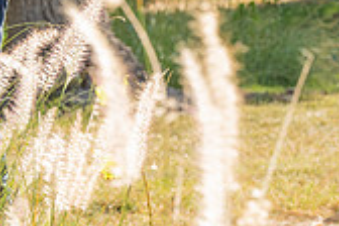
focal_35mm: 470
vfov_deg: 2.9
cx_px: -228
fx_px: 4425
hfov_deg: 4.4
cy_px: -52
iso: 200
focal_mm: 91
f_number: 7.1
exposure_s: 1/200
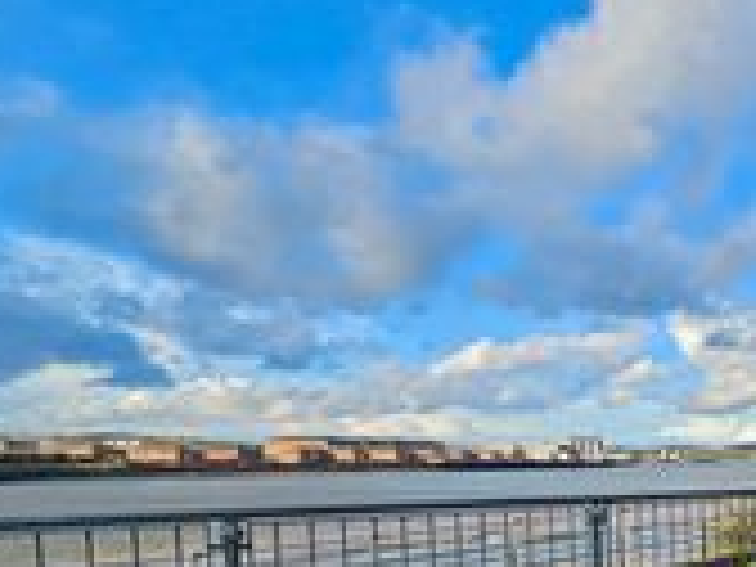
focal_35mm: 31
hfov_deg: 42.6
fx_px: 677
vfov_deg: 42.0
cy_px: 504
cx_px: 868
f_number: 2.2
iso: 50
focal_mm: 2.2
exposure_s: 1/937
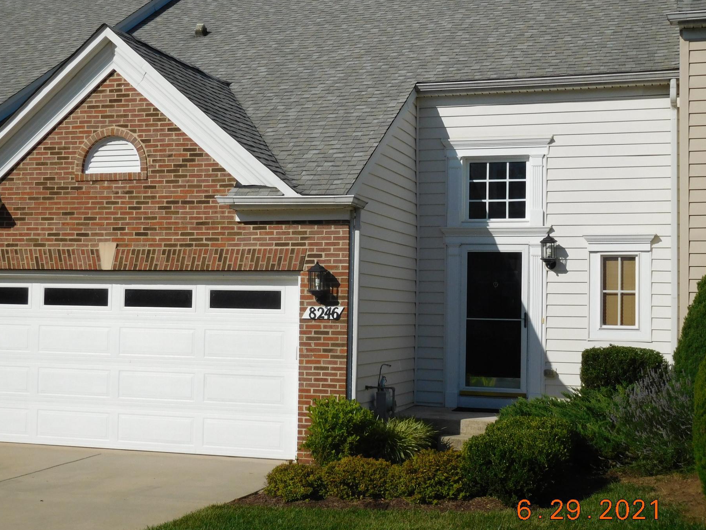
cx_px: 311
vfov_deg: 25.7
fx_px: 1163
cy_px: 271
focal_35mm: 57
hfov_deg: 33.7
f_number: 8.2
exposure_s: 1/640
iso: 125
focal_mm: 8.9
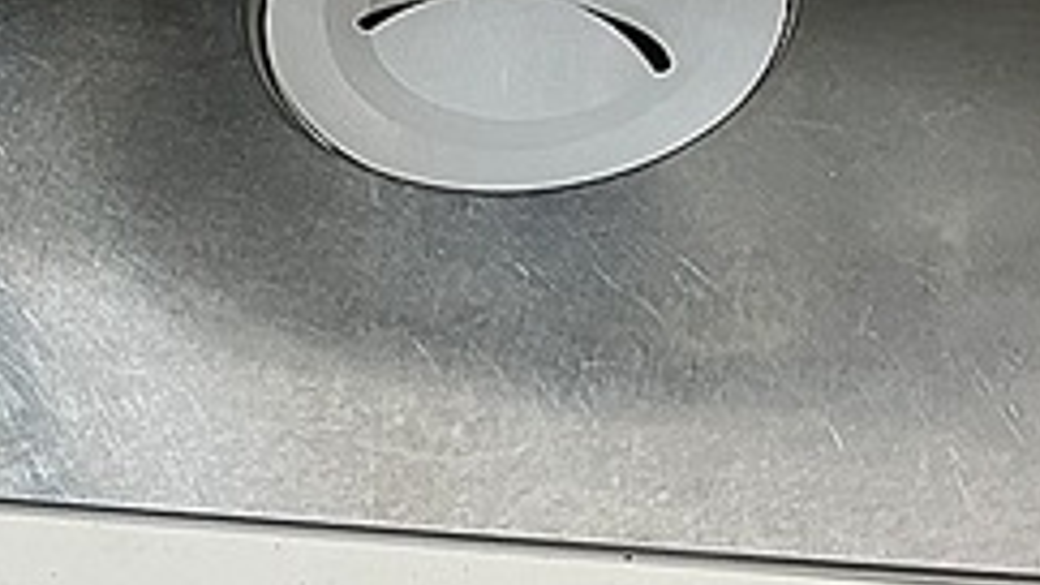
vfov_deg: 11.6
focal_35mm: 97
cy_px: -434
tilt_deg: -37.5
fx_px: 2674
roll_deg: +8.7
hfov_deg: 22.0
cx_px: 477
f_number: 1.8
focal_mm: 3.99
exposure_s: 1/74
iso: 80
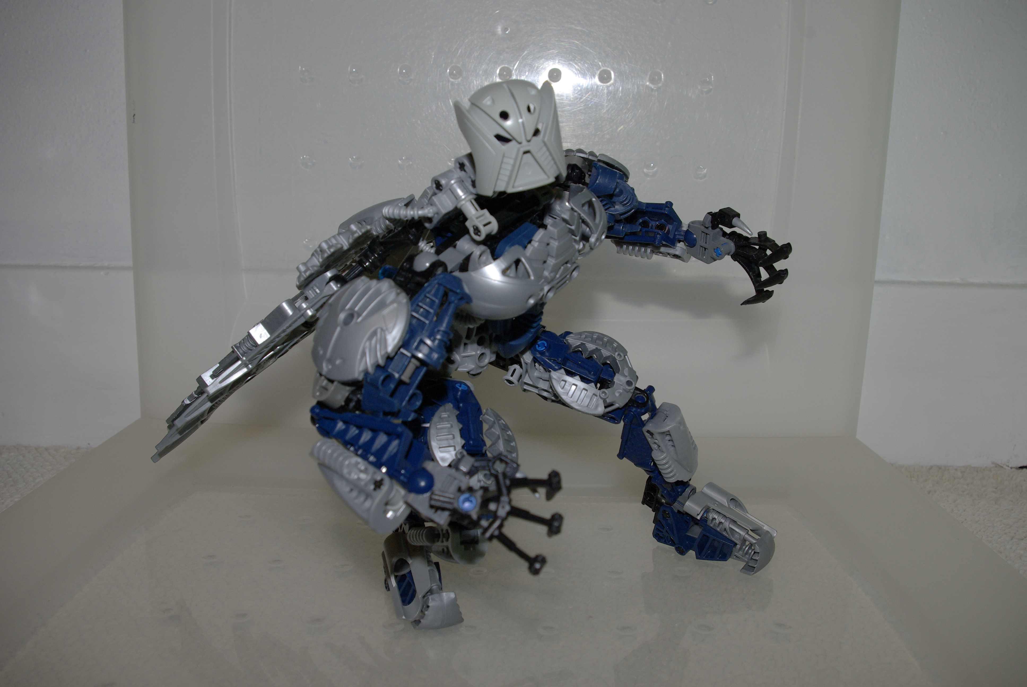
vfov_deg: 41.8
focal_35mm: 32
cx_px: 514
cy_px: 344
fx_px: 900
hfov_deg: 59.4
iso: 400
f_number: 8
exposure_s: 1/30
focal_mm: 21
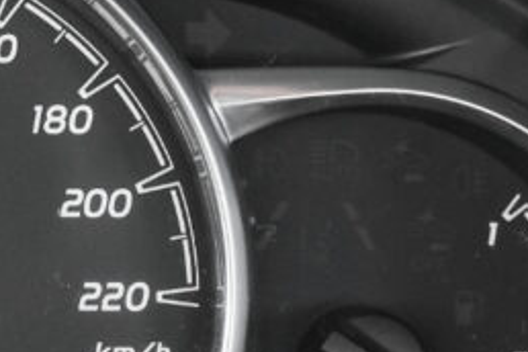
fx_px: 1863
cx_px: -166
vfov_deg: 10.7
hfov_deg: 15.3
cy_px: 310
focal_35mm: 127
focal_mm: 21.5
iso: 2000
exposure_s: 1/80
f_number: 7.1
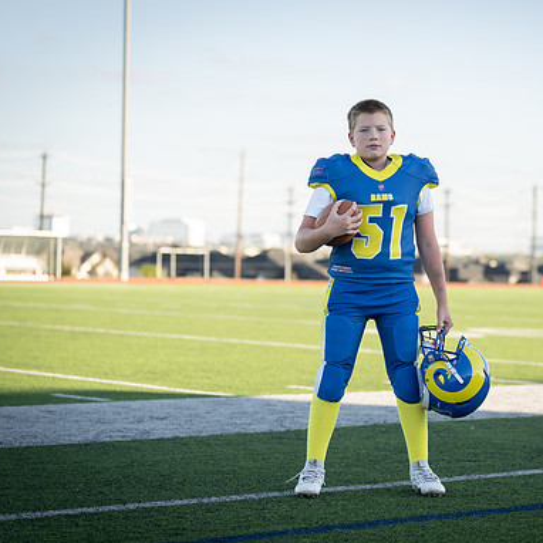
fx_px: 1686
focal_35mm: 95
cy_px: 272
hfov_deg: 18.2
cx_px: 377
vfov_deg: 18.3
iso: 100
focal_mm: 70
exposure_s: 1/400
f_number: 2.8
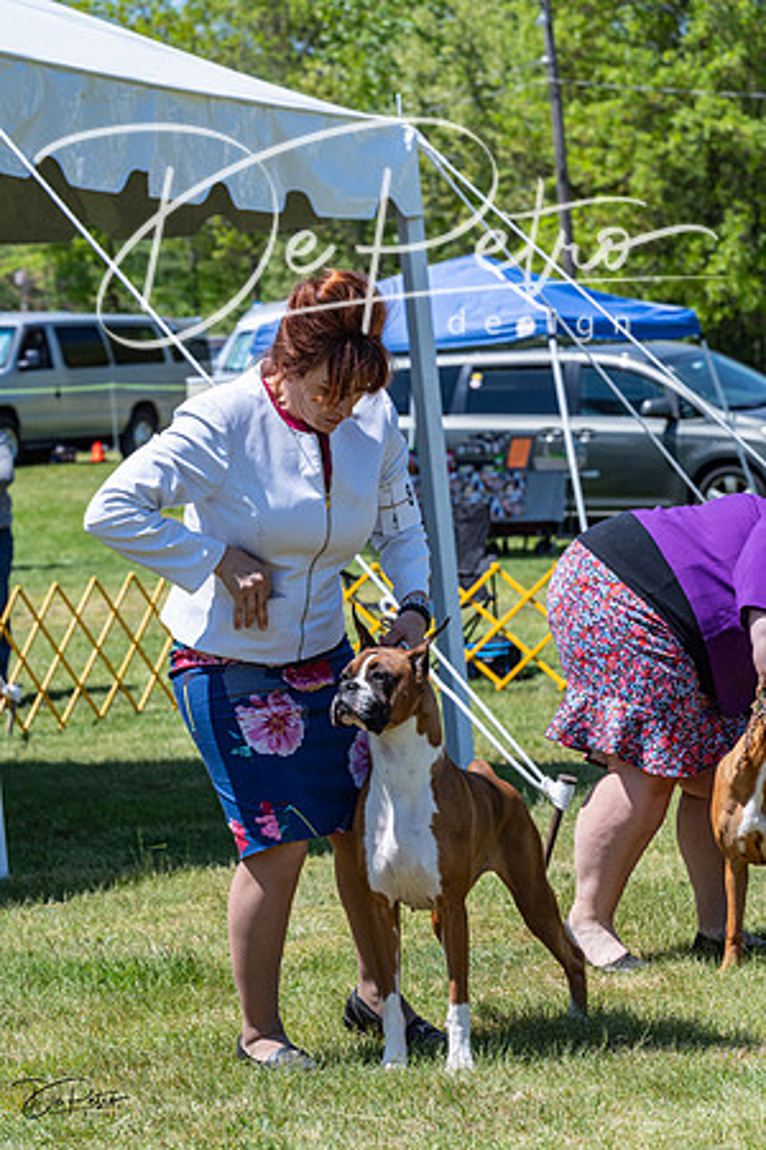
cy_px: 575
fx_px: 3957
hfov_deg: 11.1
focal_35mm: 124
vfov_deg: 16.5
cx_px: 383
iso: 400
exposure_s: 1/640
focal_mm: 124
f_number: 9
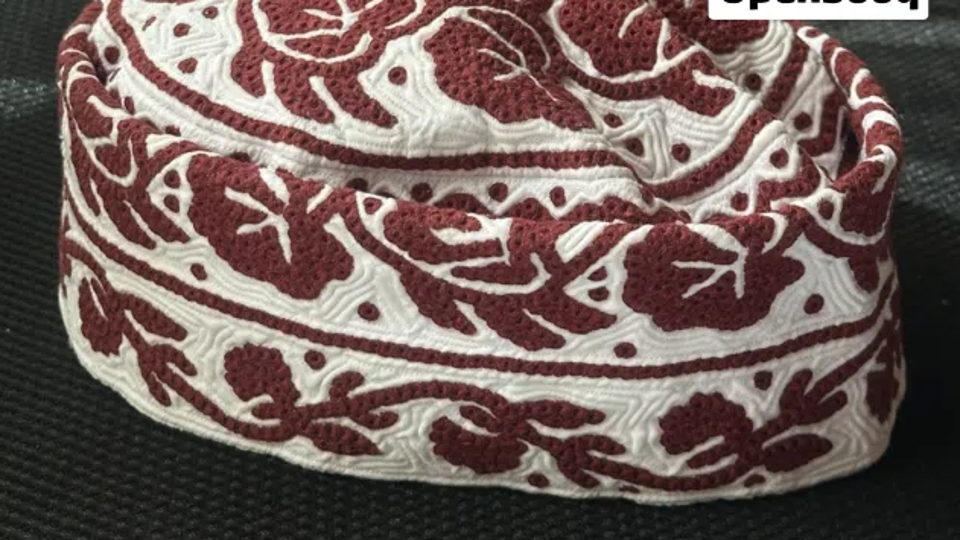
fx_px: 1349
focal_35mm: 53
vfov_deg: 22.6
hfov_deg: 39.2
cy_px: 239
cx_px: 479
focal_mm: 6.86
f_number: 1.78
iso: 40
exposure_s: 1/105
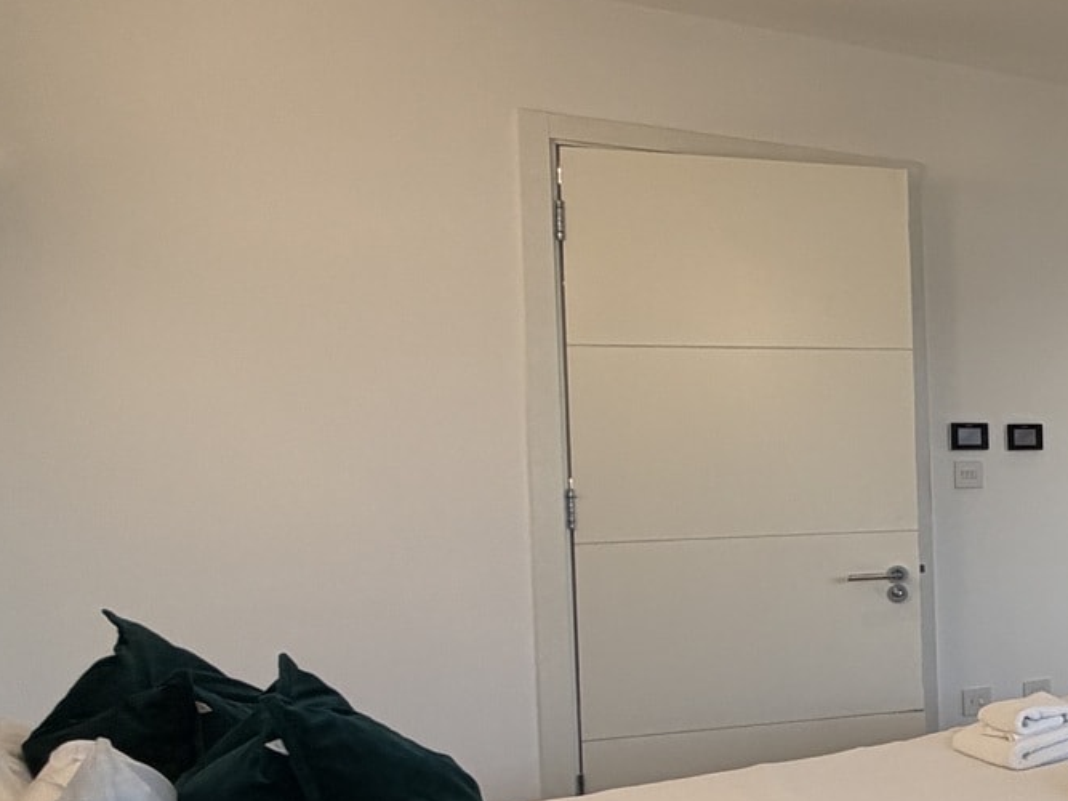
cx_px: 1630
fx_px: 1326
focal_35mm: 43
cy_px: 476
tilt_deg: -1.2
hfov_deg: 27.9
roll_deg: +1.4
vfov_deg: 33.5
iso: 100
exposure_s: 1/100
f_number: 2.2
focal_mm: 2.22
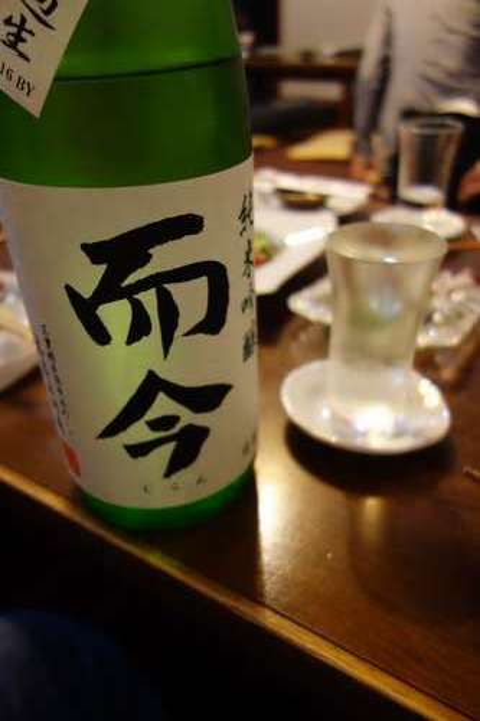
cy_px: 360
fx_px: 560
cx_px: 240
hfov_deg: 46.4
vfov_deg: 65.5
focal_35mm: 28
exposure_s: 1/80
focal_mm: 10.4
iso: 800
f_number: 1.8
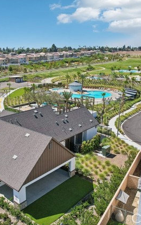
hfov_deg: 36.8
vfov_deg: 56.7
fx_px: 209
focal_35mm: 34
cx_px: 44
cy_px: 112
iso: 120
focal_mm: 8.4
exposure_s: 1/2500
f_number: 2.8
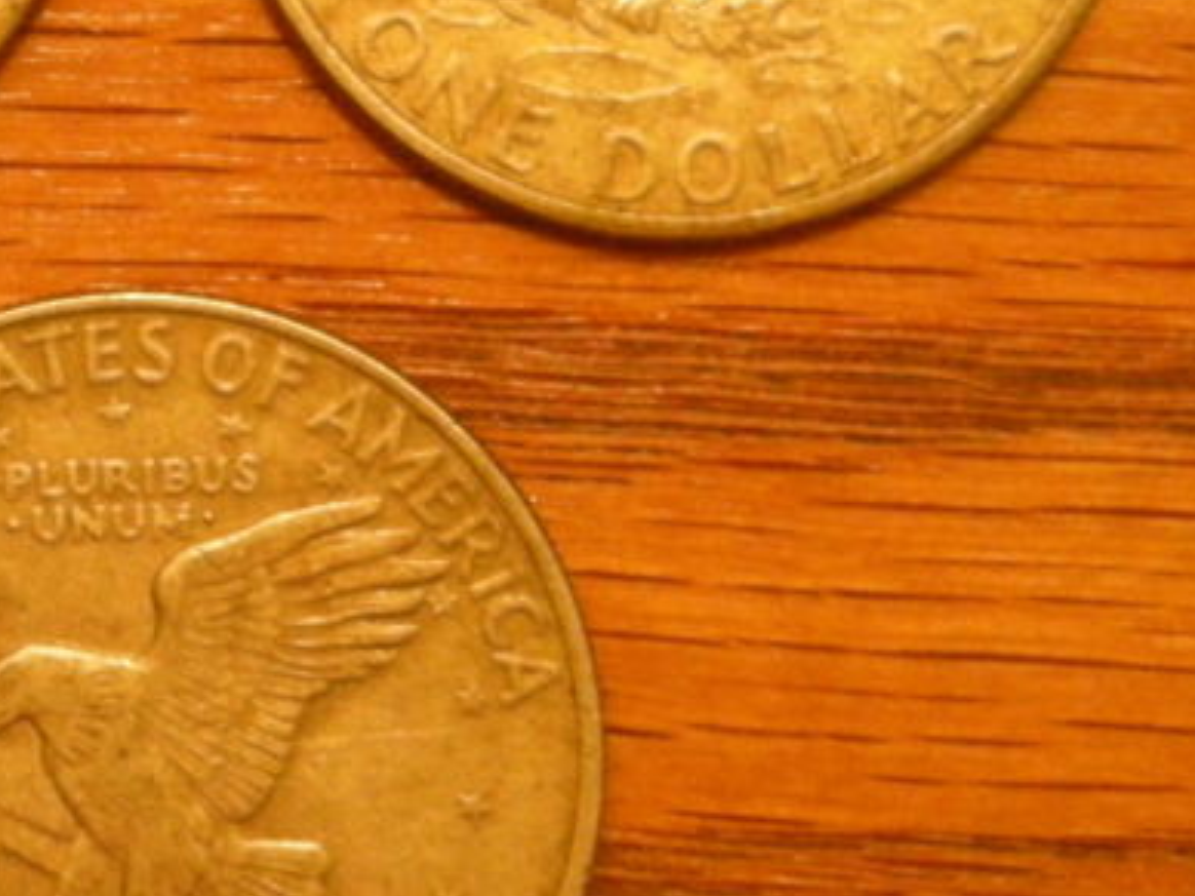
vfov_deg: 7.6
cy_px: 179
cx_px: 142
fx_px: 6766
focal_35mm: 196
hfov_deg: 10.0
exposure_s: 1/32.4
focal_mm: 12.3
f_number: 3.9
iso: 400
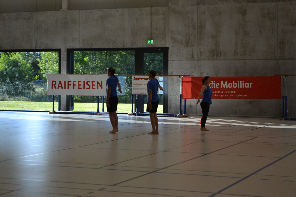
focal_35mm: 78
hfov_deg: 26.0
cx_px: 148
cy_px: 98
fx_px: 641
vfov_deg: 17.5
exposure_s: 1/500
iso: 1000
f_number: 5.6
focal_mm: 52
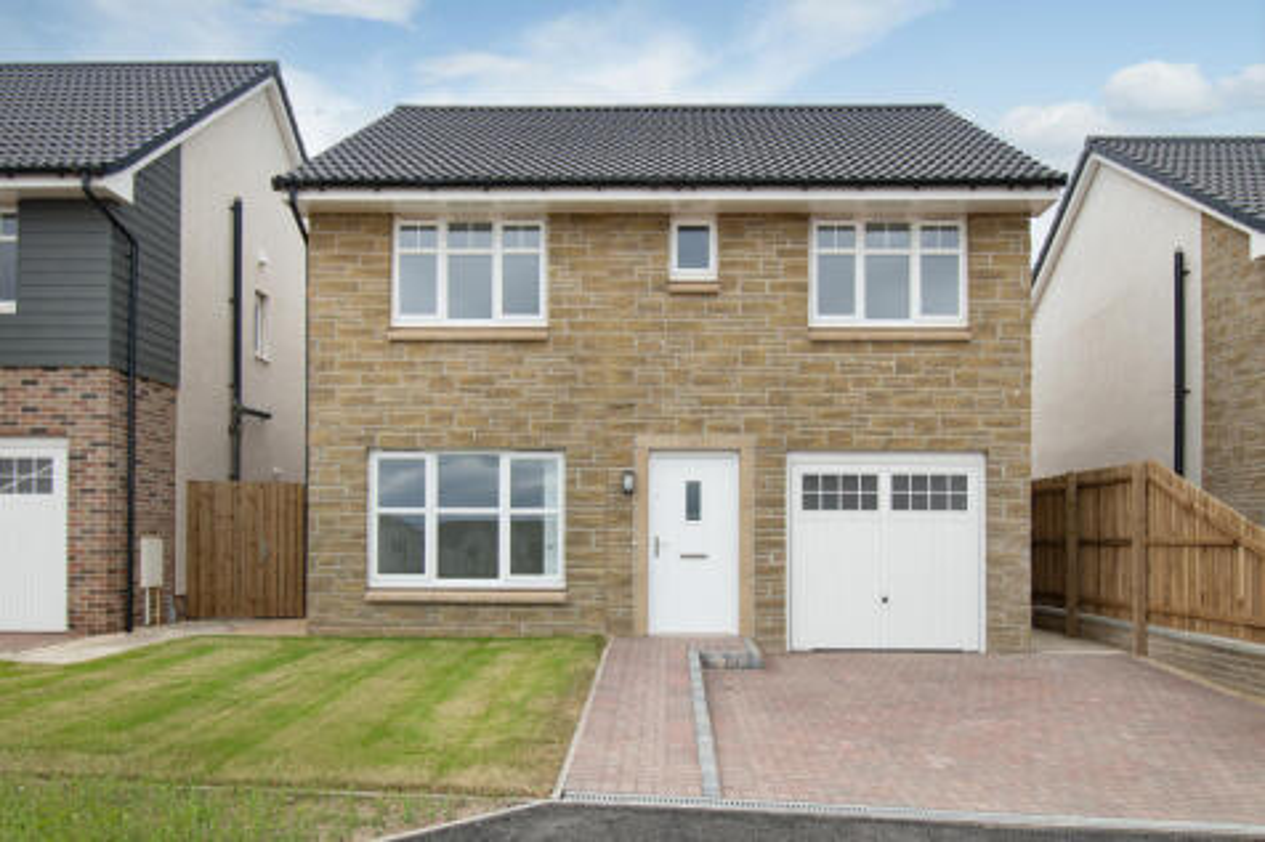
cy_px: 421
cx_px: 632
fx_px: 983
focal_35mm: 28
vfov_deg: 46.4
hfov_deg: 65.5
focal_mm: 19
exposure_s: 1/40
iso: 250
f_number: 9
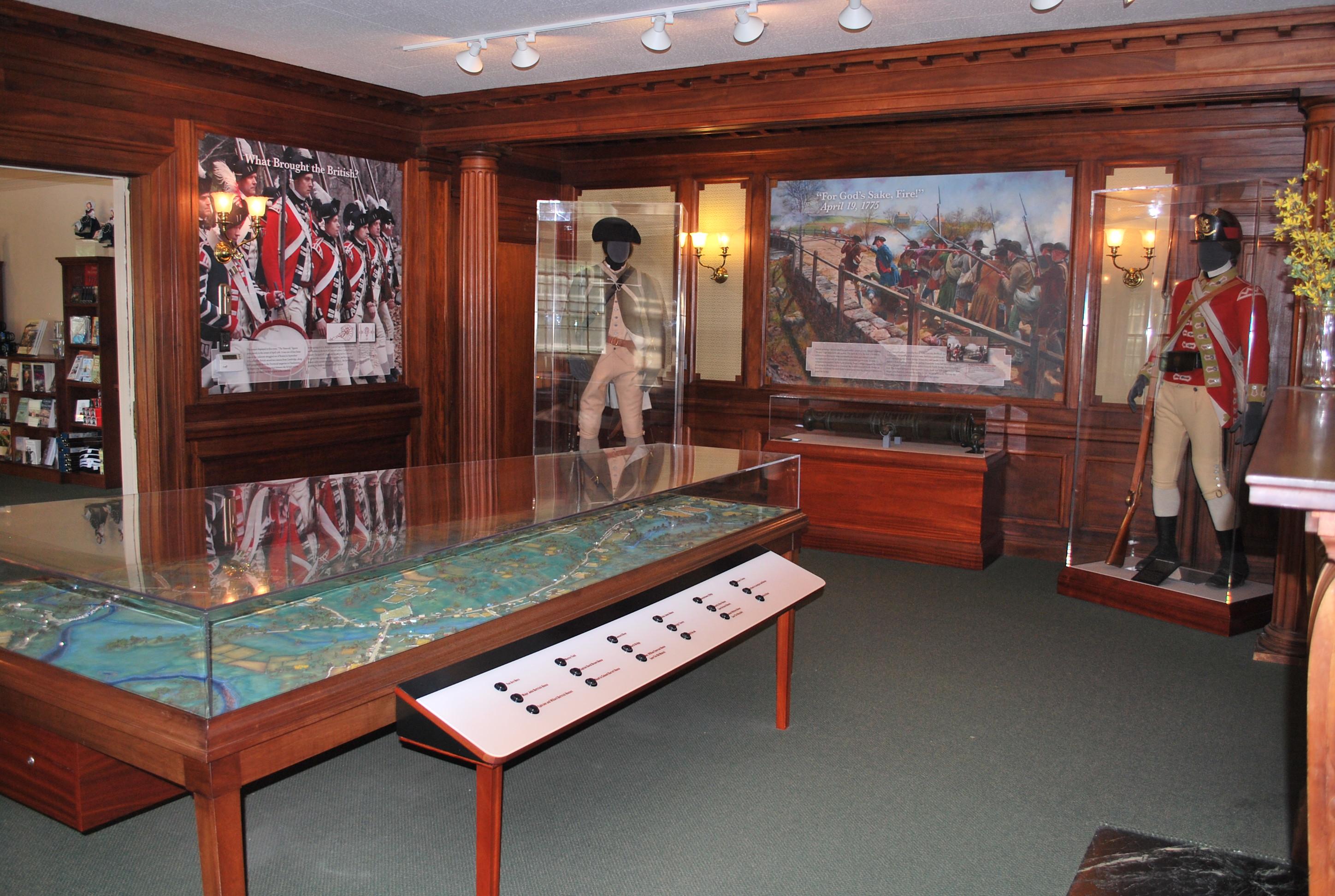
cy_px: 448
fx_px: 1115
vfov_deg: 43.8
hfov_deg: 61.8
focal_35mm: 30
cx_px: 668
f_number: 3.8
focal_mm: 20
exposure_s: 1/60
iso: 200
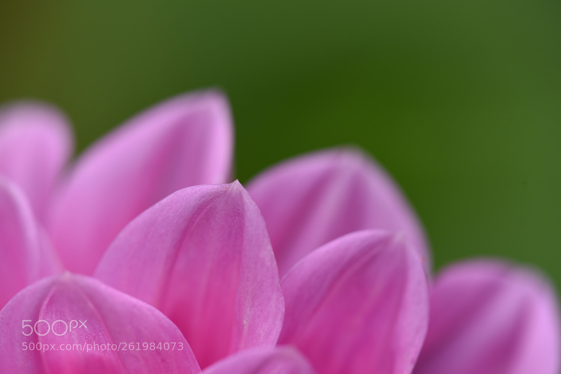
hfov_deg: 11.4
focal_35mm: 180
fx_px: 2804
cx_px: 280
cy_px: 187
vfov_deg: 7.6
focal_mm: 180
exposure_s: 1/160
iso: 200
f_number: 8
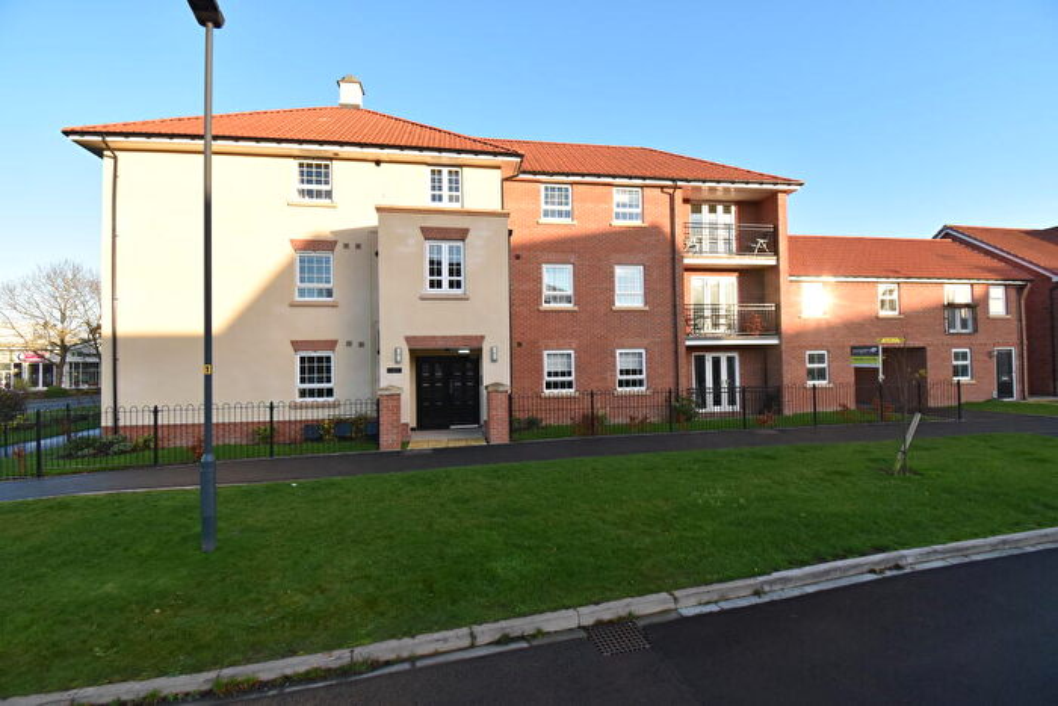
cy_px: 353
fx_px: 441
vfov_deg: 77.4
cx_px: 529
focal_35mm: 15
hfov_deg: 100.4
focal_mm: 10
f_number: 7.1
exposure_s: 1/200
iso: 400
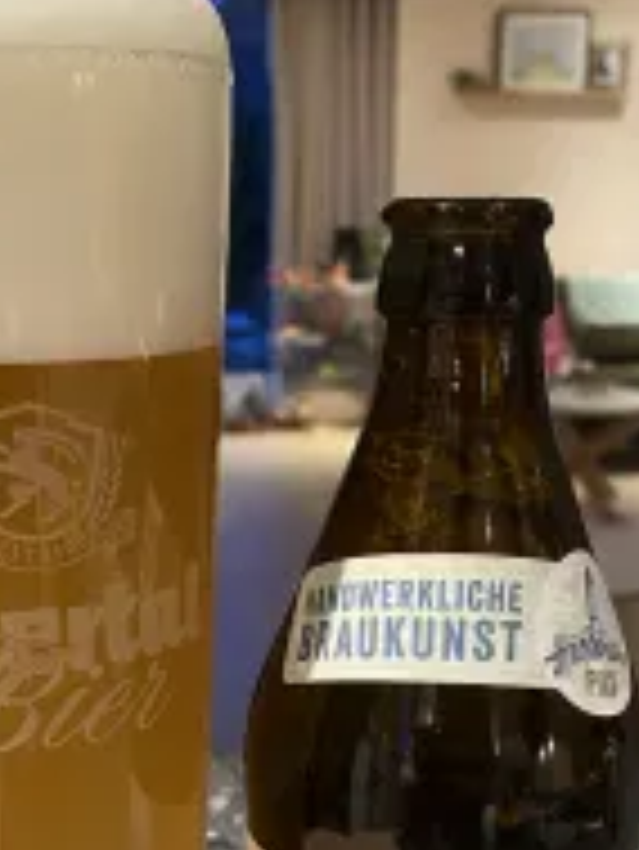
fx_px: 1352
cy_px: 733
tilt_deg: -19.7
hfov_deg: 26.5
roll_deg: +1.7
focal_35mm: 55
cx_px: 256
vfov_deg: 33.4
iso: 400
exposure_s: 1/33
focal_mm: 4.25
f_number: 1.8
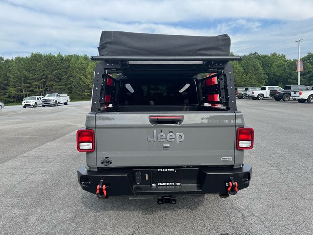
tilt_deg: -7.5
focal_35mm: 24
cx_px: 156
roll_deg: +3.2
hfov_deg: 71.6
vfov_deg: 56.8
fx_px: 217
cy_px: 118
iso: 80
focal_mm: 6.76
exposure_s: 1/1721
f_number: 1.78
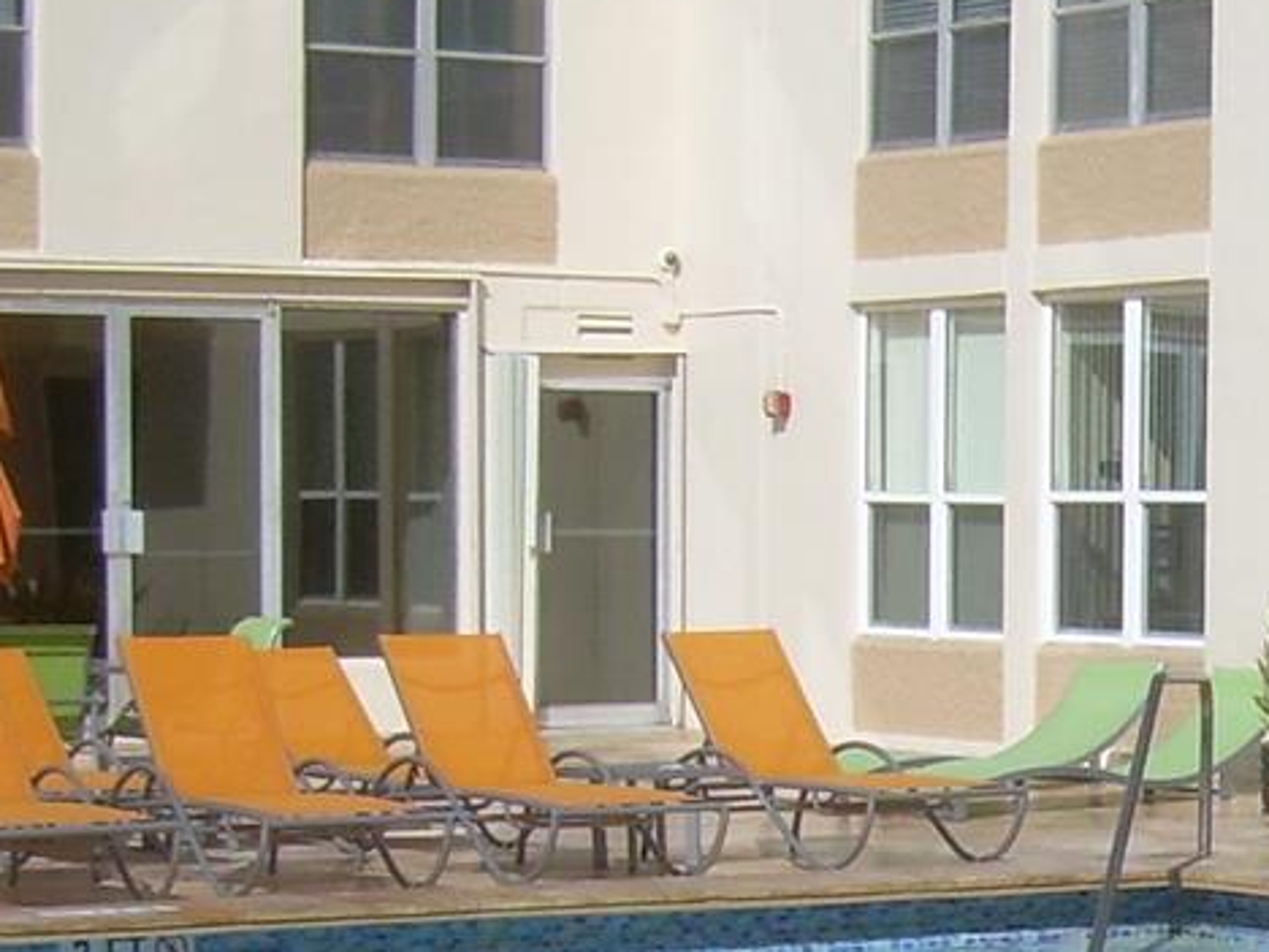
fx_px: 4766
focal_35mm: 130
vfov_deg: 11.3
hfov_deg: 14.5
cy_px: 1025
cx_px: 1692
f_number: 4.6
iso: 50
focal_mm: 6.3
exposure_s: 1/648
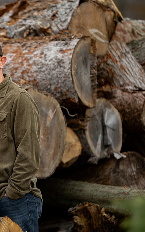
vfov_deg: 6.8
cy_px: 116
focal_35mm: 308
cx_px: -24
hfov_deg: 4.3
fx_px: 1946
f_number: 2.8
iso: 400
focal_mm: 200
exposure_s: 1/320
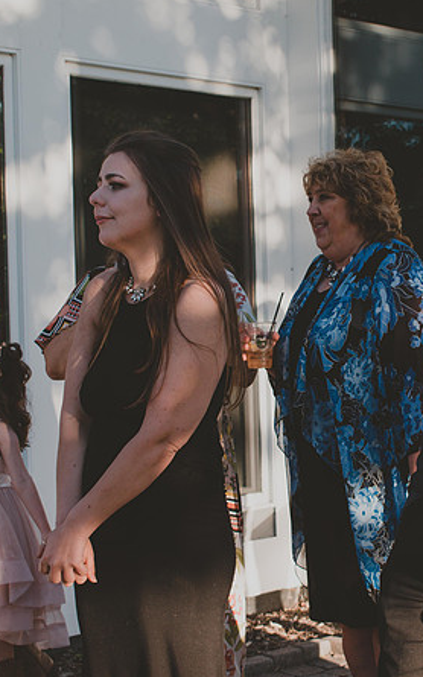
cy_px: 324
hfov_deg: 14.1
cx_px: 348
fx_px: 1697
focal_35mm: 92
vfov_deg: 22.6
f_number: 6.3
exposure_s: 1/160
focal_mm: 38
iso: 100
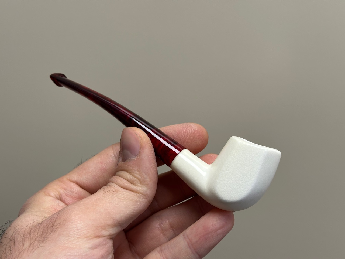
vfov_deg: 30.3
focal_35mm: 48
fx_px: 478
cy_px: 130
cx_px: 172
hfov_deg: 39.7
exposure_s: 1/100
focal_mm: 6.86
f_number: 1.78
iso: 64
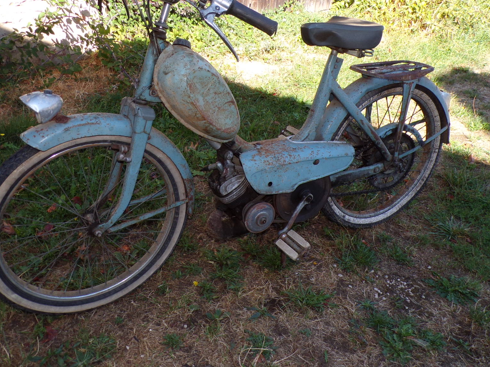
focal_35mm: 32
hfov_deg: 56.7
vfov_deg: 43.9
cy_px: 147
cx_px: 215
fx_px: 453
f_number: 4.3
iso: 80
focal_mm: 4.3
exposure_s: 1/140
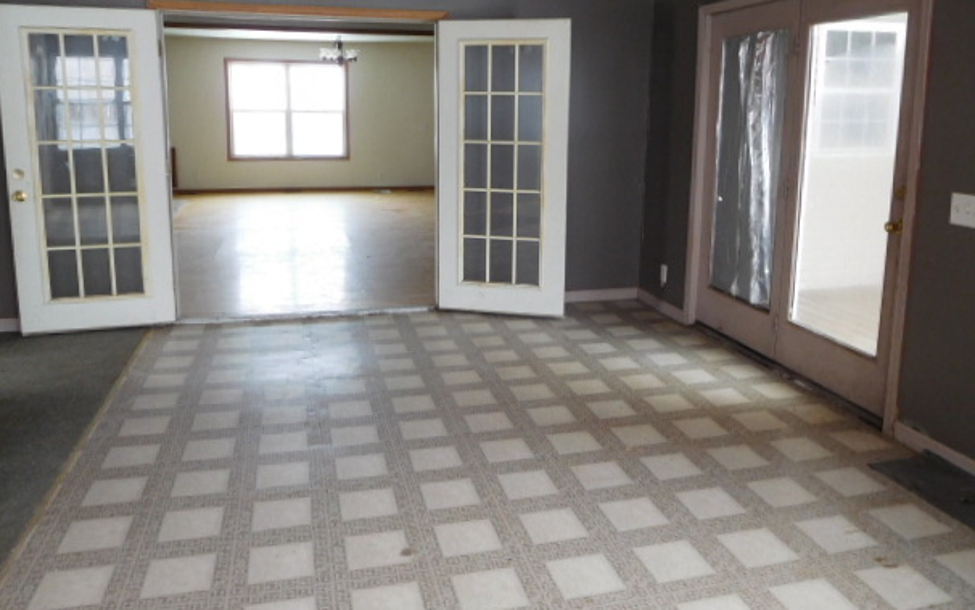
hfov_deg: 66.5
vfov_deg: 44.2
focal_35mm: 28
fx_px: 744
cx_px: 496
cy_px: 230
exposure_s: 1/30
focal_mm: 4.5
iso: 160
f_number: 3.4
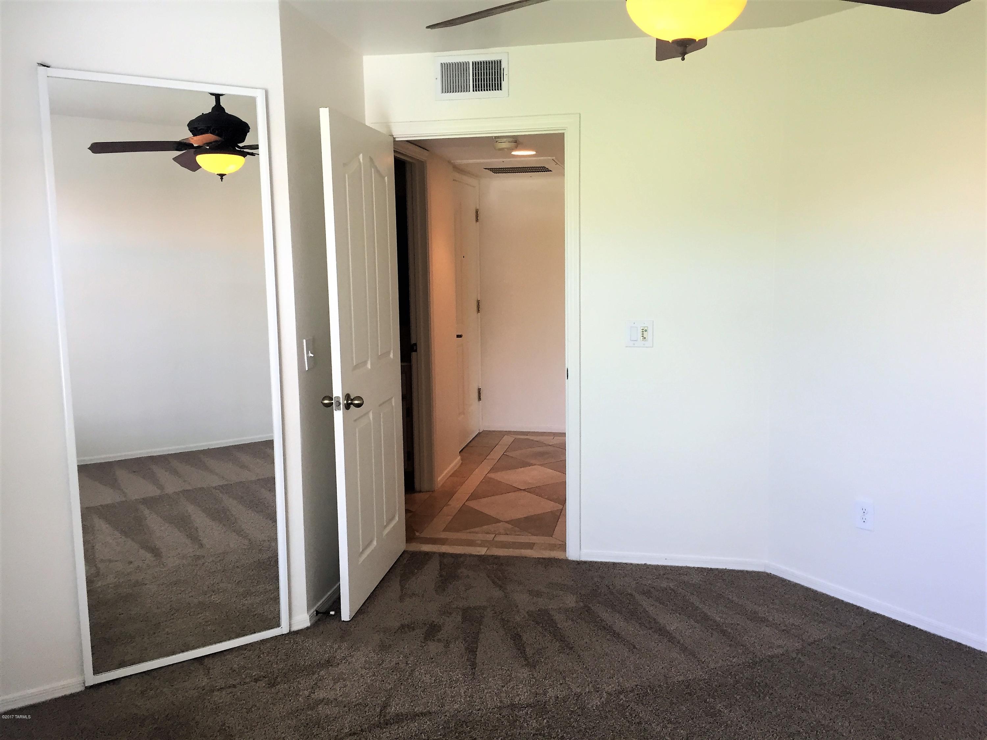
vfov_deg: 48.2
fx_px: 827
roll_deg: +0.0
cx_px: 494
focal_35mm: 29
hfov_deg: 61.7
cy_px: 370
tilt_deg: -8.0
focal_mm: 4.15
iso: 32
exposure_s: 1/30
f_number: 2.2
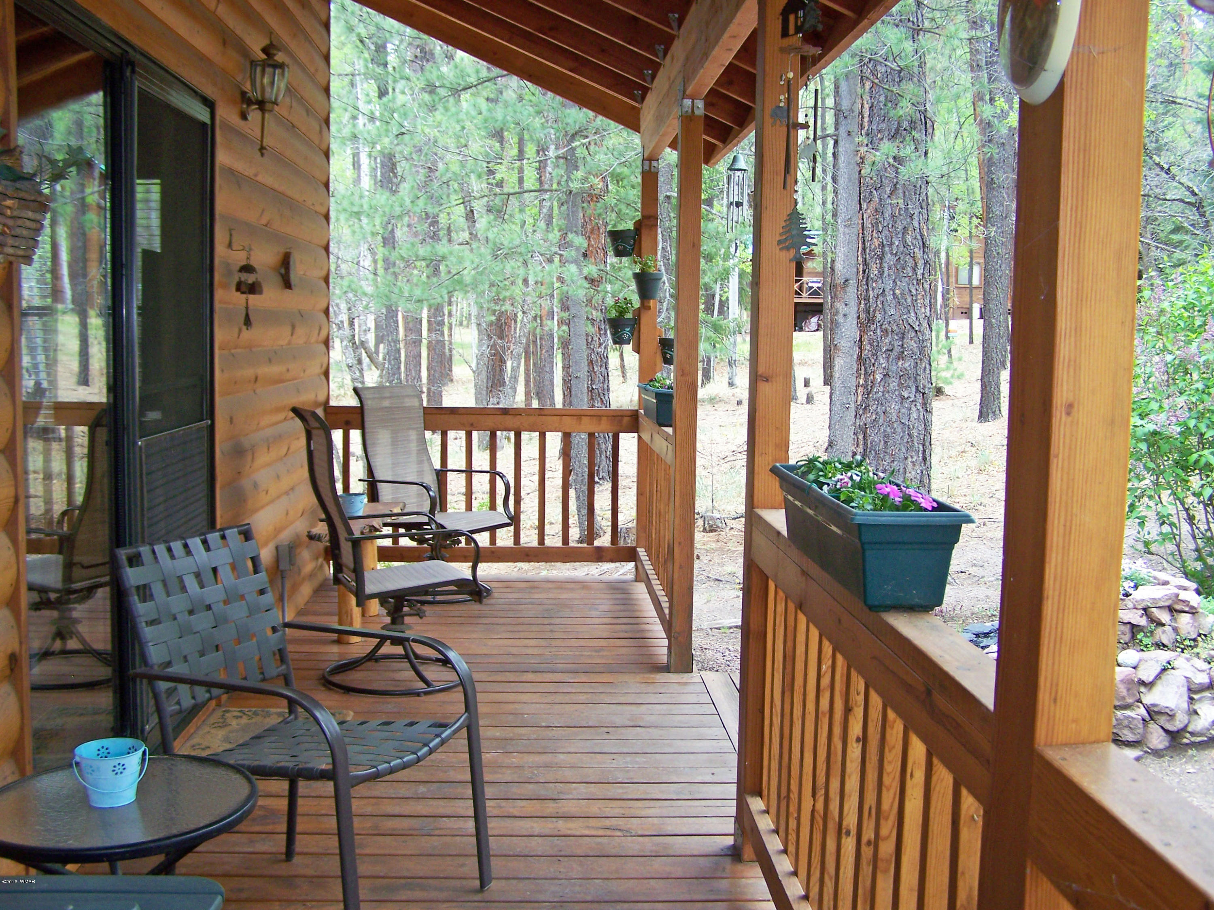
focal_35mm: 38
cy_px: 455
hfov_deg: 49.0
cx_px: 607
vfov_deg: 37.7
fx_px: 1333
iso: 80
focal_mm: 6.3
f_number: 2.8
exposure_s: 1/60
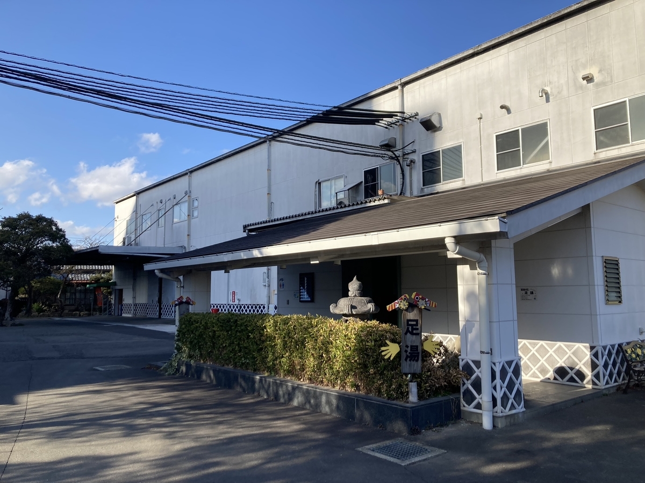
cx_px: 322
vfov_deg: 49.7
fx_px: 522
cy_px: 242
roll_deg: +0.9
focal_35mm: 28
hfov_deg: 63.4
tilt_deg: +5.4
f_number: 1.8
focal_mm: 3.99
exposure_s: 1/1200
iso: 20
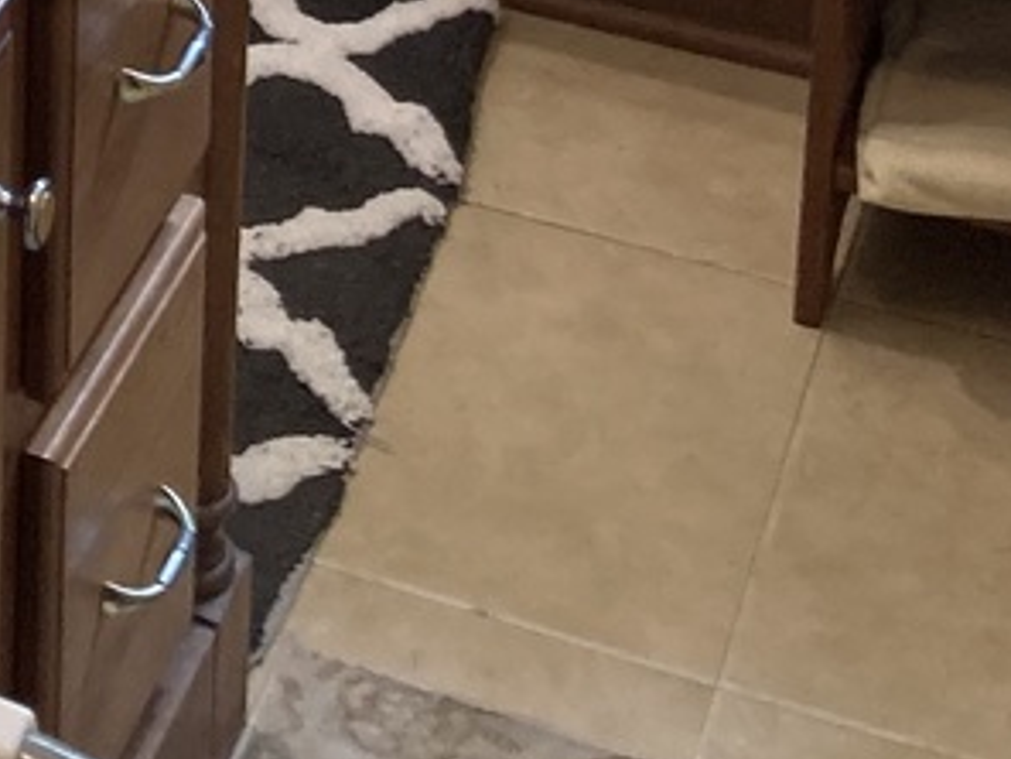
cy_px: -1060
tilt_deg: -14.2
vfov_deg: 9.7
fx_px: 3972
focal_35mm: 136
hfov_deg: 13.6
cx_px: -502
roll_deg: -1.4
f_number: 1.8
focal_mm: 3.99
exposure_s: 1/60
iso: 50
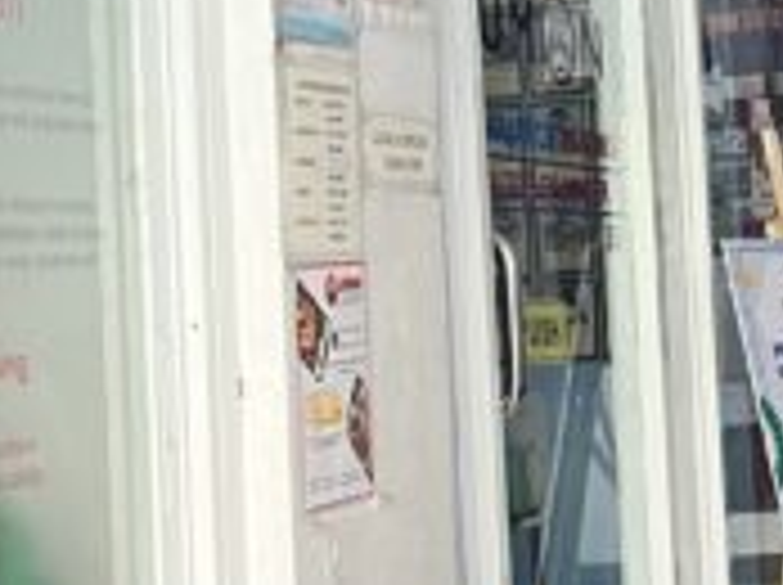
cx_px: 846
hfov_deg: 16.6
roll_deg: +2.4
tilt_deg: -0.9
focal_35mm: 115
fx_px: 2598
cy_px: 288
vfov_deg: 12.8
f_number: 1.6
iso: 250
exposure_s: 1/60
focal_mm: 5.1
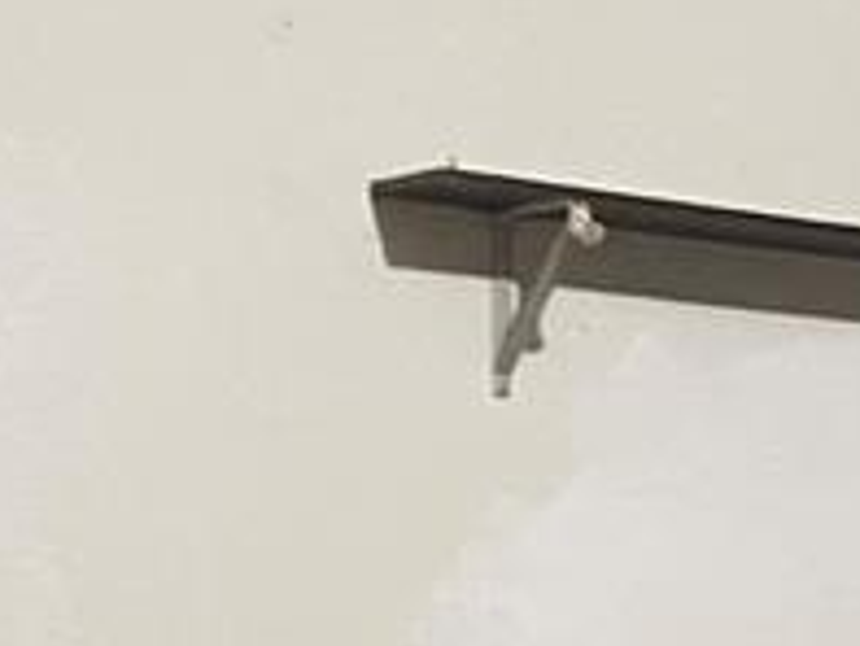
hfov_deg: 11.8
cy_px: 825
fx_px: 3232
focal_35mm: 130
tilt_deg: -1.6
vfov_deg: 11.2
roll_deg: -2.0
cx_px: 2178
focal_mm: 5.1
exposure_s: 1/40
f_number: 1.6
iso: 640
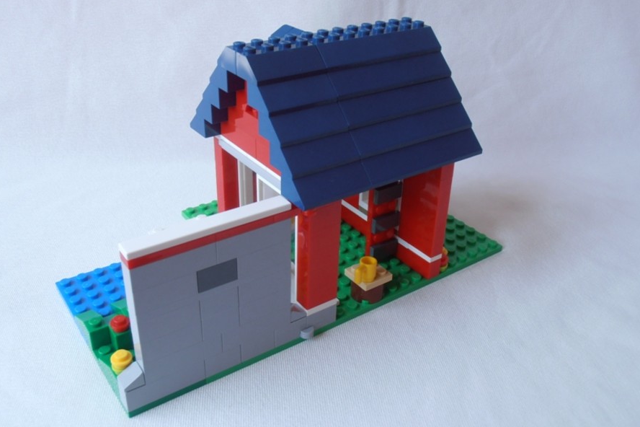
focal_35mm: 39
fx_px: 693
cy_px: 203
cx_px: 321
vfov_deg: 34.2
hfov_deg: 49.6
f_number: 3.9
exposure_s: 1/50
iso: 80
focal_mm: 6.61
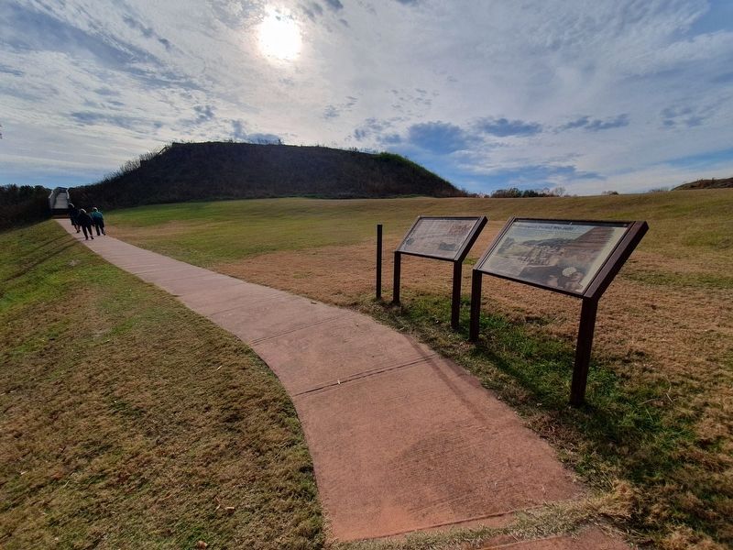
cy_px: 275
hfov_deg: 106.2
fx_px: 275
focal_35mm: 13
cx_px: 366
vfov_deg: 89.9
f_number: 2.2
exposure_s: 1/2240
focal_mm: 1.8
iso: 50
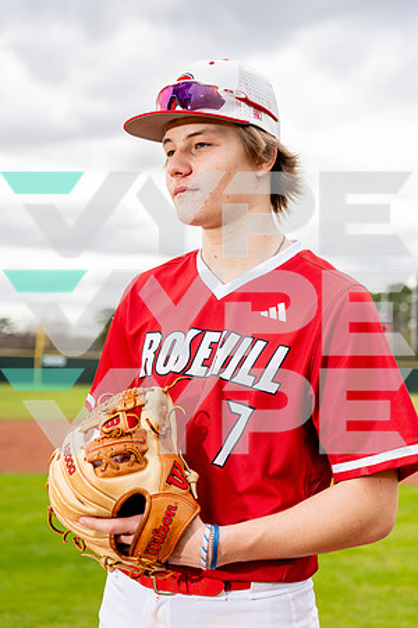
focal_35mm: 60
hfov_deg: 22.6
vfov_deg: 33.4
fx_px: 1045
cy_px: 314
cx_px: 209
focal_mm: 60
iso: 100
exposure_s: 1/250
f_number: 4
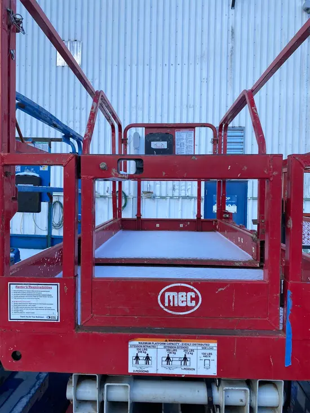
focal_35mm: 26
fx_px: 310
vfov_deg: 67.3
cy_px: 206
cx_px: 155
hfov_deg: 53.1
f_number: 1.8
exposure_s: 1/549
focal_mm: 4.25
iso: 32
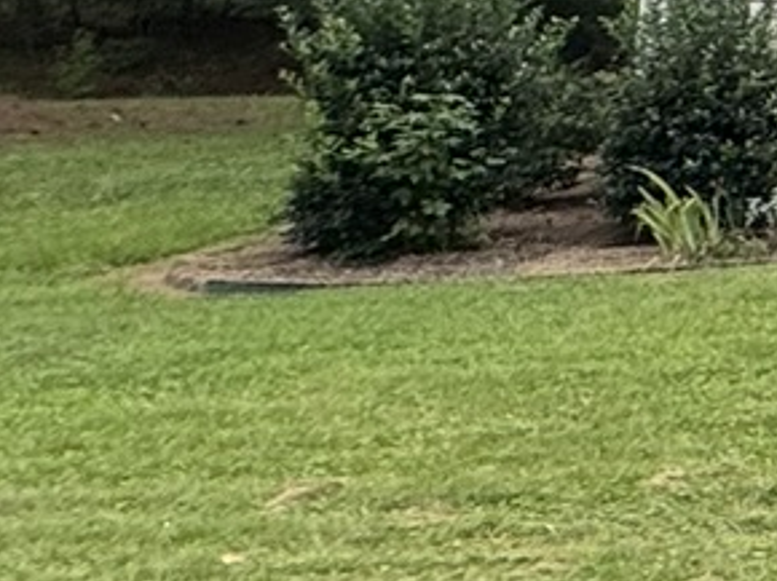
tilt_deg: +6.6
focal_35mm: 99
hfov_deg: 12.0
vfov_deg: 14.3
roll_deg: +0.3
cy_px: -166
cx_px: 2224
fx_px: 2220
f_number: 2.2
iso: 40
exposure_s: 1/228
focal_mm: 2.22
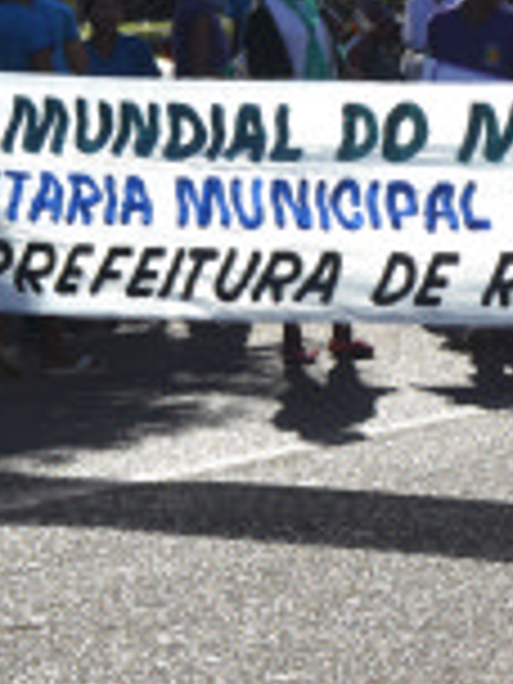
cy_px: 119
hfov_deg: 6.2
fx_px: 4683
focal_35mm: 237
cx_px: 698
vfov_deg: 8.3
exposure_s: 1/320
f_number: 9
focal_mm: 50
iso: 100
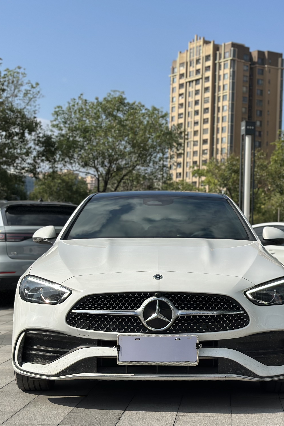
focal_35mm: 67
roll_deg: -1.8
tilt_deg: +2.3
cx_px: 156
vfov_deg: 30.1
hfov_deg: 20.3
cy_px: 213
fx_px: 793
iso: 100
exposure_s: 1/8929
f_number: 1.78
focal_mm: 6.86
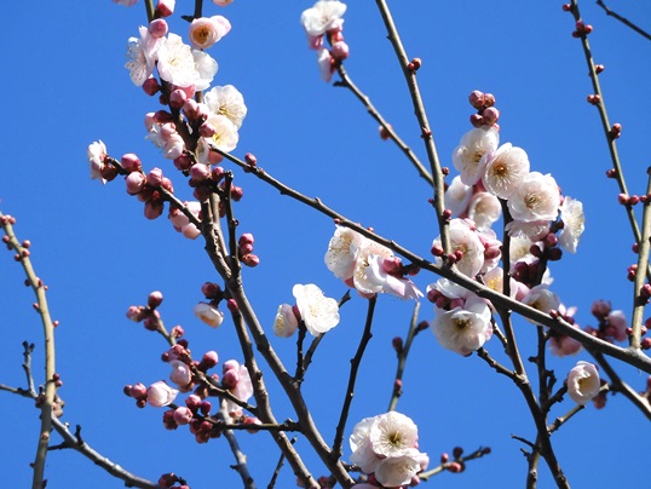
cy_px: 244
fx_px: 4233
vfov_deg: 6.6
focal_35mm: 225
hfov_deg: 8.8
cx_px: 326
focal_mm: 40.1
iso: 100
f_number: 5.6
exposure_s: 1/400
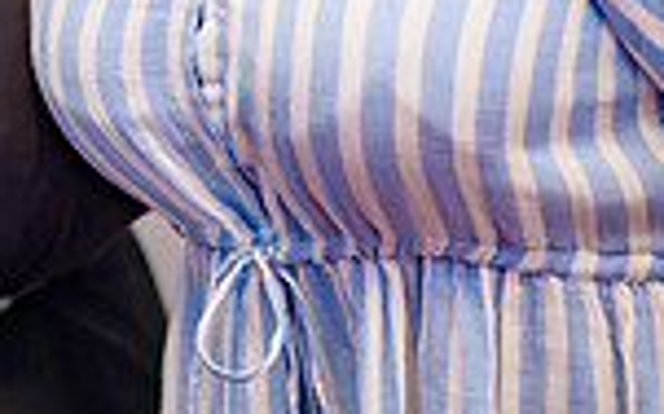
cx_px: 79
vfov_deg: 4.1
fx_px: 5766
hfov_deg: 6.6
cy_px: -467
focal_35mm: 319
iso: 900
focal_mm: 105
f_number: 1.8
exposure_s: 1/125
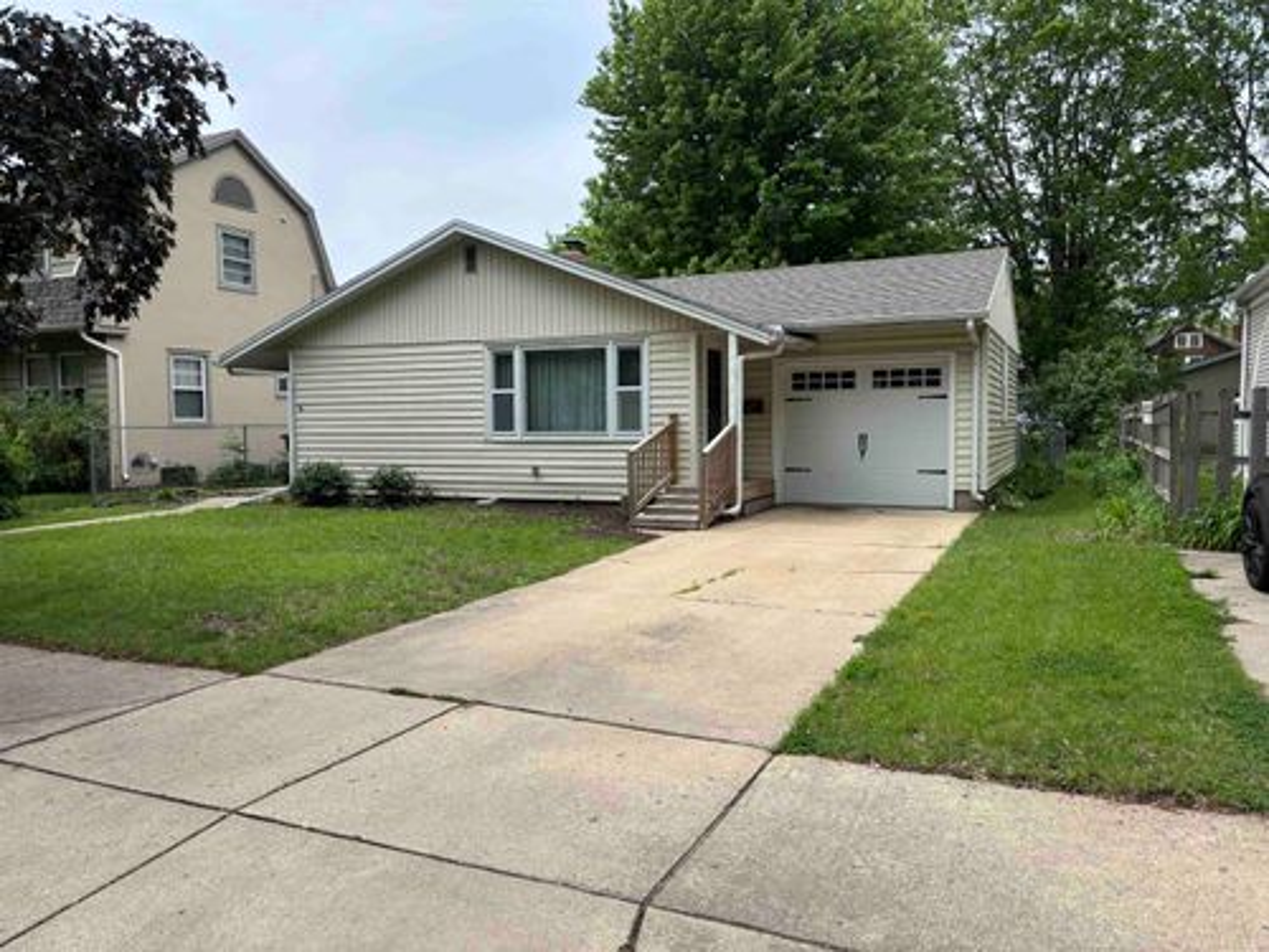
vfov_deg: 53.1
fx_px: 953
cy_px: 476
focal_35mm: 26
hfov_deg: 67.3
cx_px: 634
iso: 50
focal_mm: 5.96
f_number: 1.6
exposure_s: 1/1751
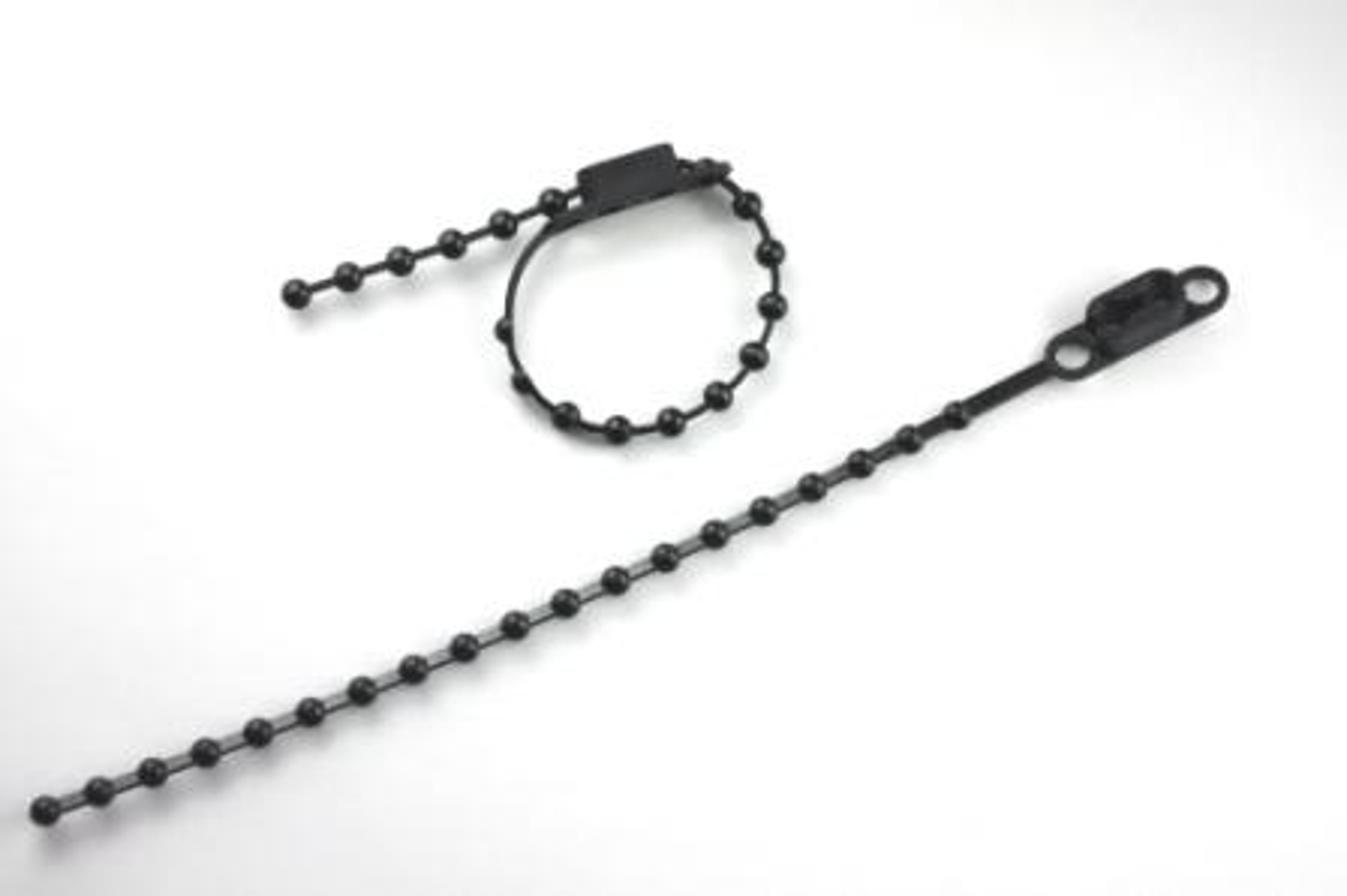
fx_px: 3066
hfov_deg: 24.8
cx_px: 674
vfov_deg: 16.6
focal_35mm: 82
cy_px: 448
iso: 320
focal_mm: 55
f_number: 7.1
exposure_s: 1/400
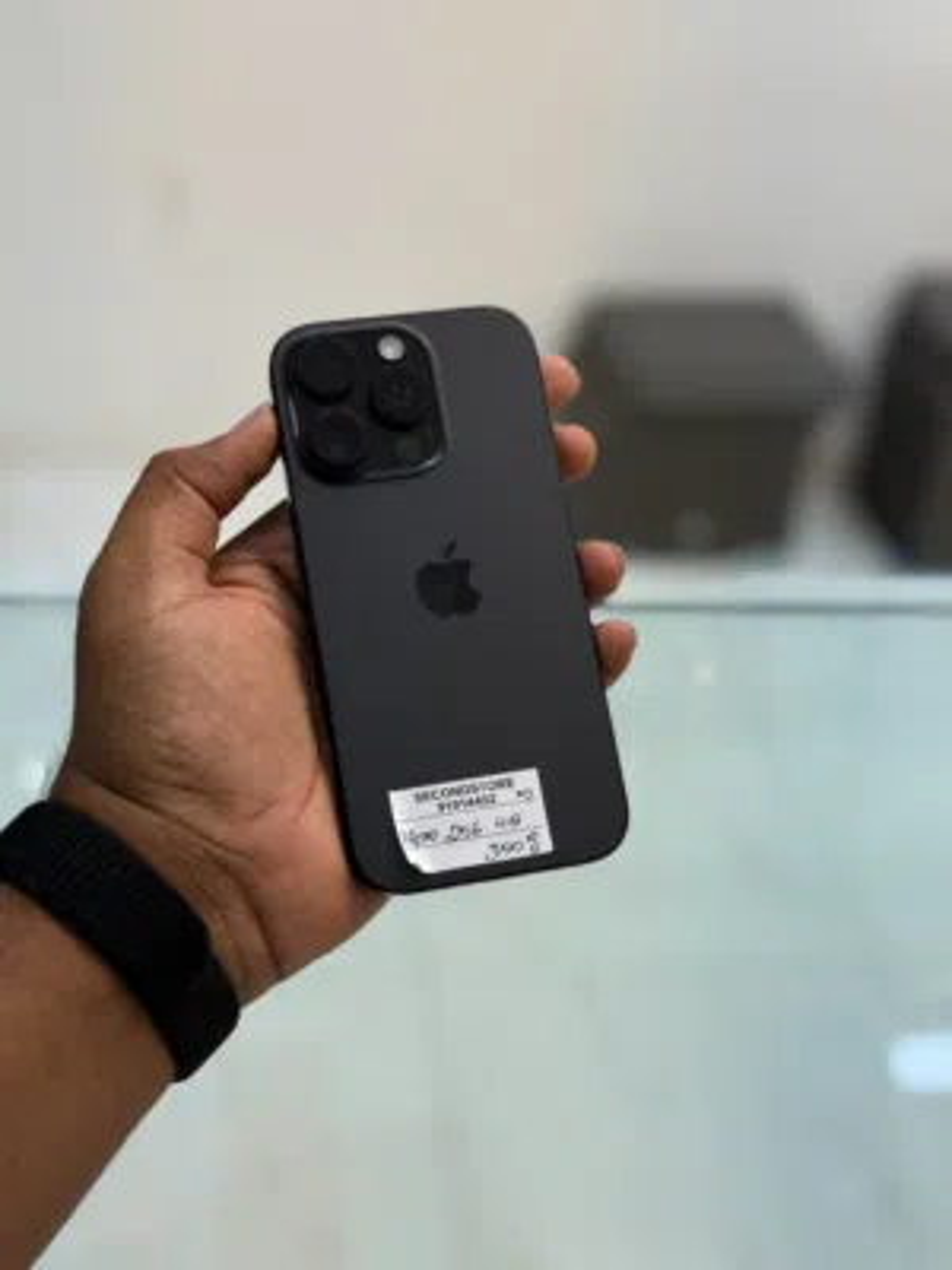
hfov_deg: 30.3
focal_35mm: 48
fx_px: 1760
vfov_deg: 39.7
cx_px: 476
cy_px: 635
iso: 80
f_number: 1.78
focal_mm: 6.76
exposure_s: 1/287
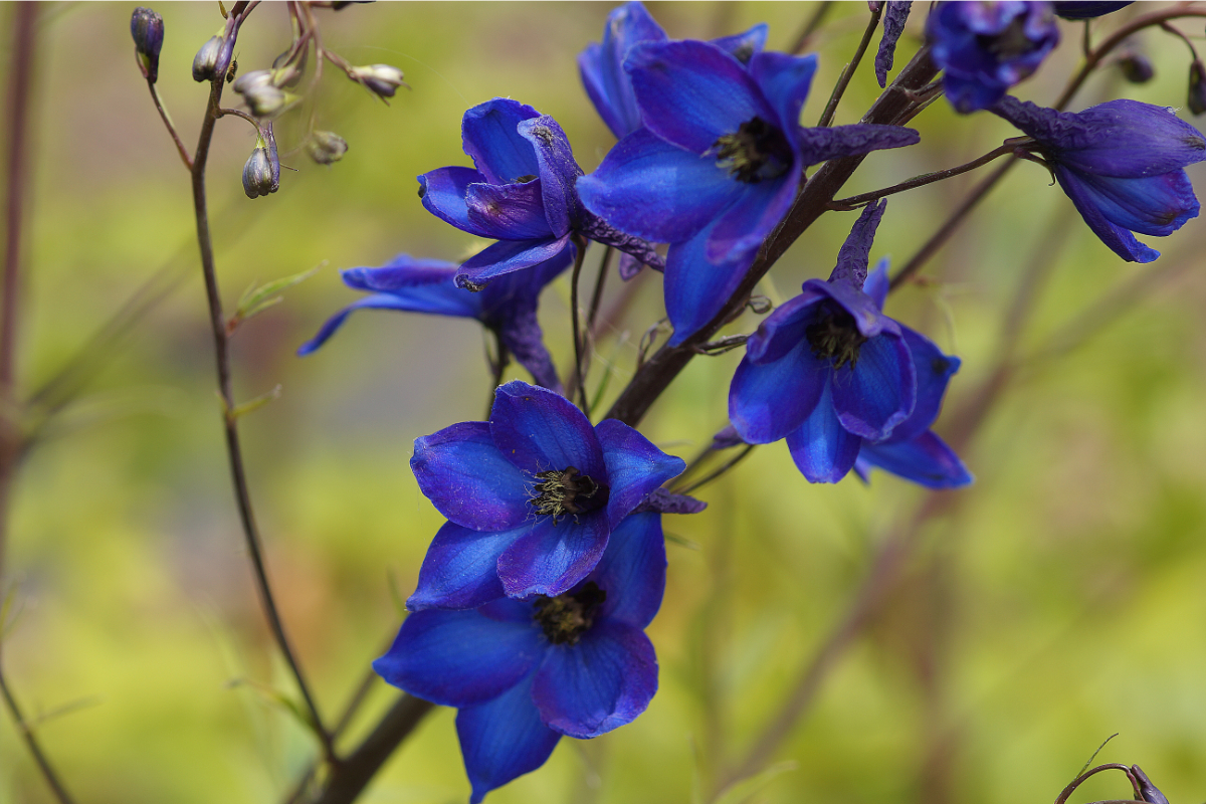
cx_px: 603
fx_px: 5025
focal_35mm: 150
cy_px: 402
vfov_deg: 9.1
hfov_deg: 13.7
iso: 100
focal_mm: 100
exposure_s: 1/400
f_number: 4
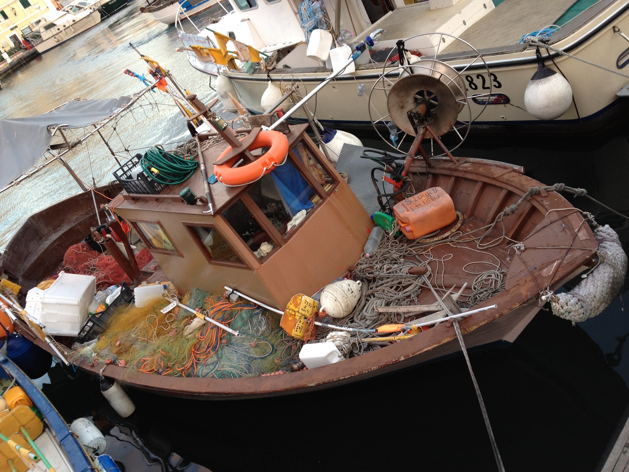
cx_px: 314
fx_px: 636
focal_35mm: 35
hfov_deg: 52.6
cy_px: 236
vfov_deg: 40.7
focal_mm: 4.28
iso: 64
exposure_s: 1/30
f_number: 2.4
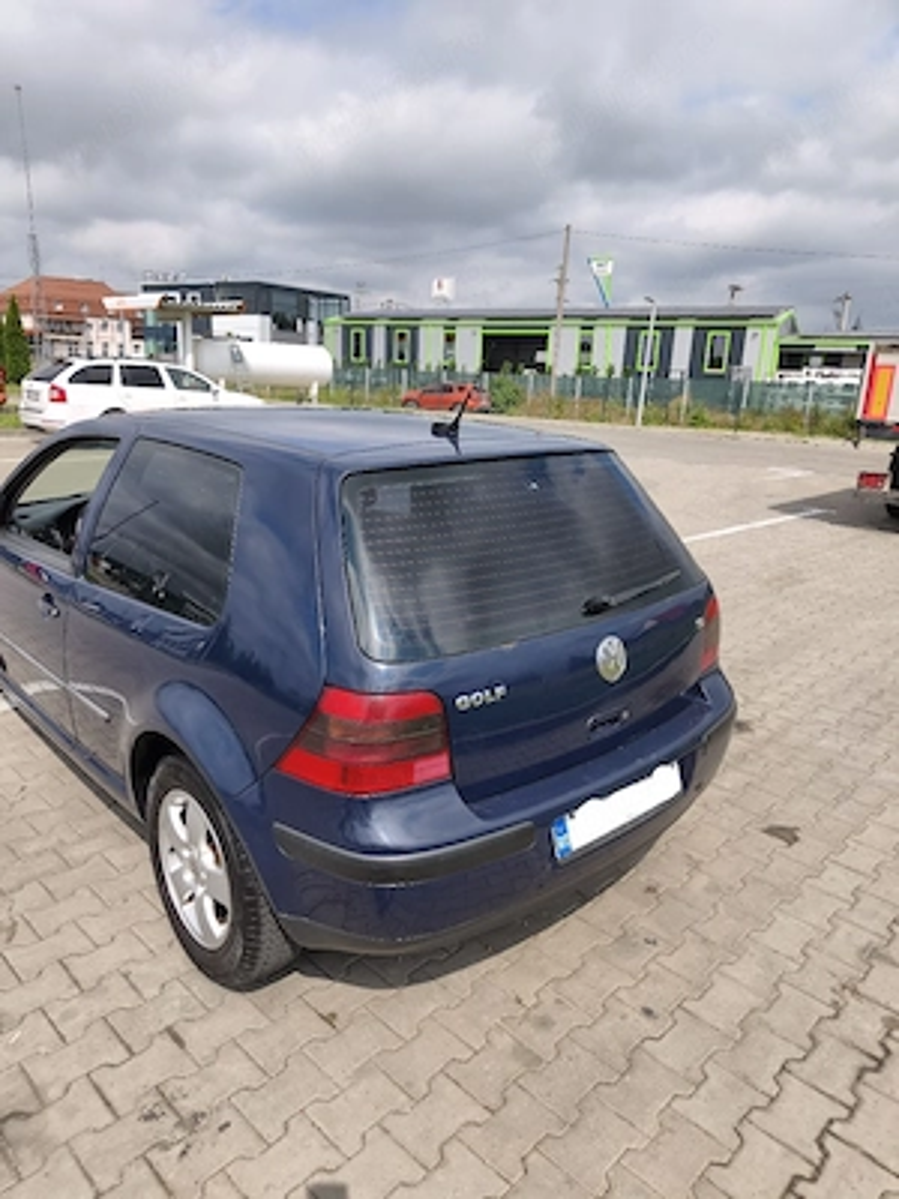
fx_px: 796
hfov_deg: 58.9
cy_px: 600
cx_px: 450
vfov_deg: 73.9
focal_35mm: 23
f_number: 1.88
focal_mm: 5.56
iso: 50
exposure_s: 1/2500
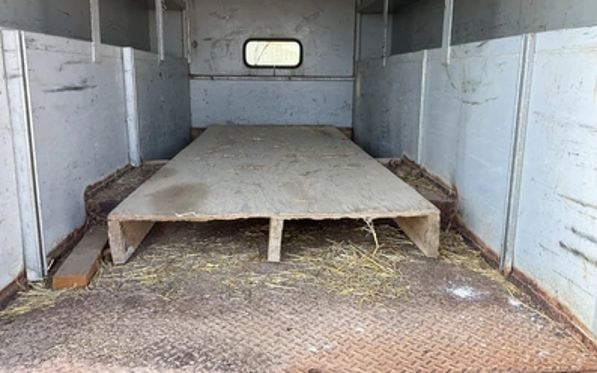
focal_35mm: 31
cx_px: 299
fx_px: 504
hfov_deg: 61.2
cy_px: 168
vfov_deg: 40.5
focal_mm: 3
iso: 32
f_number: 1.8
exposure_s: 1/172
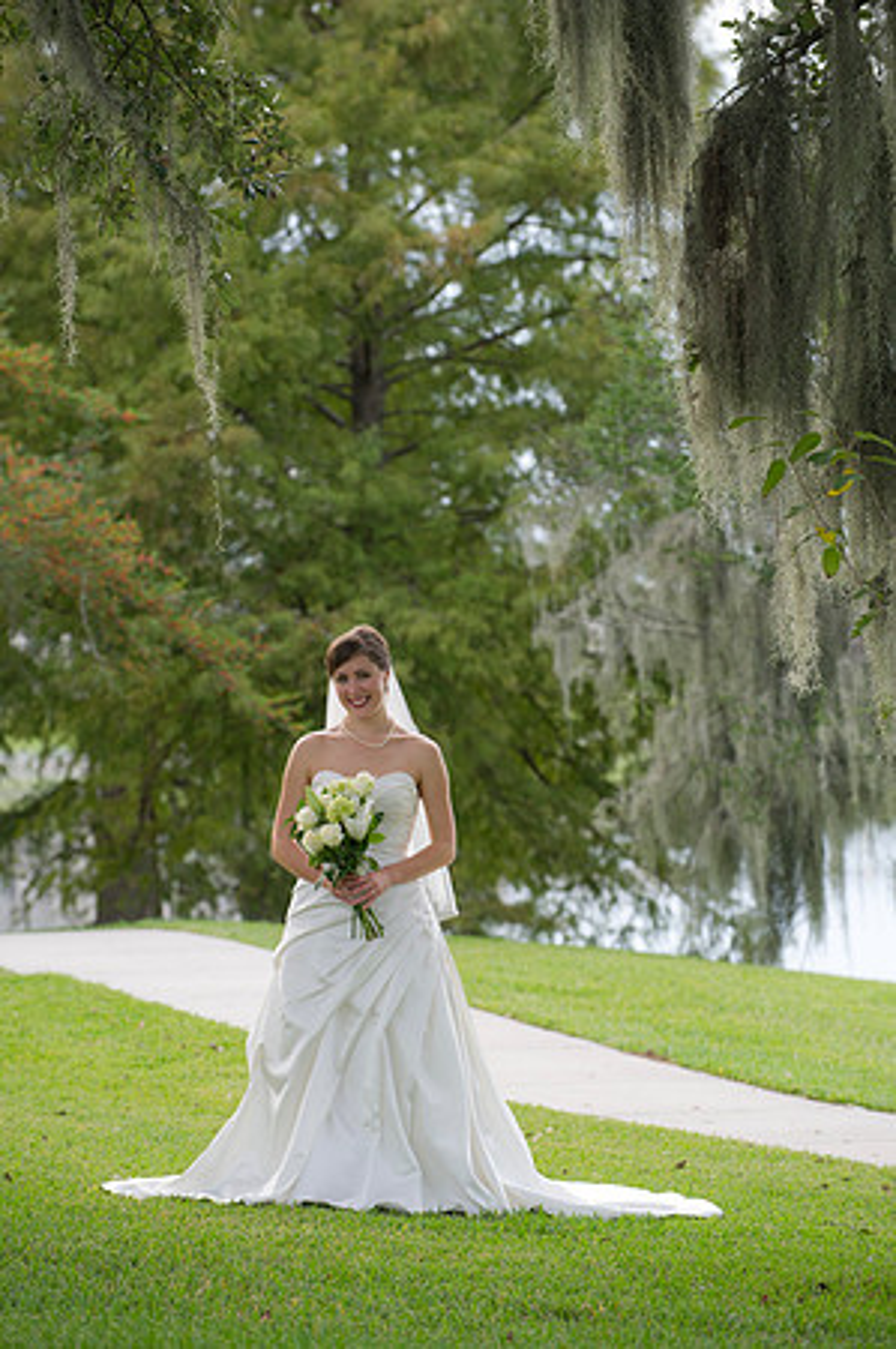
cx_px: 448
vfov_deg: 12.9
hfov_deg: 8.6
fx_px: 5987
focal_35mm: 160
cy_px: 674
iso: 320
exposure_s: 1/250
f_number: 4
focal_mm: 160
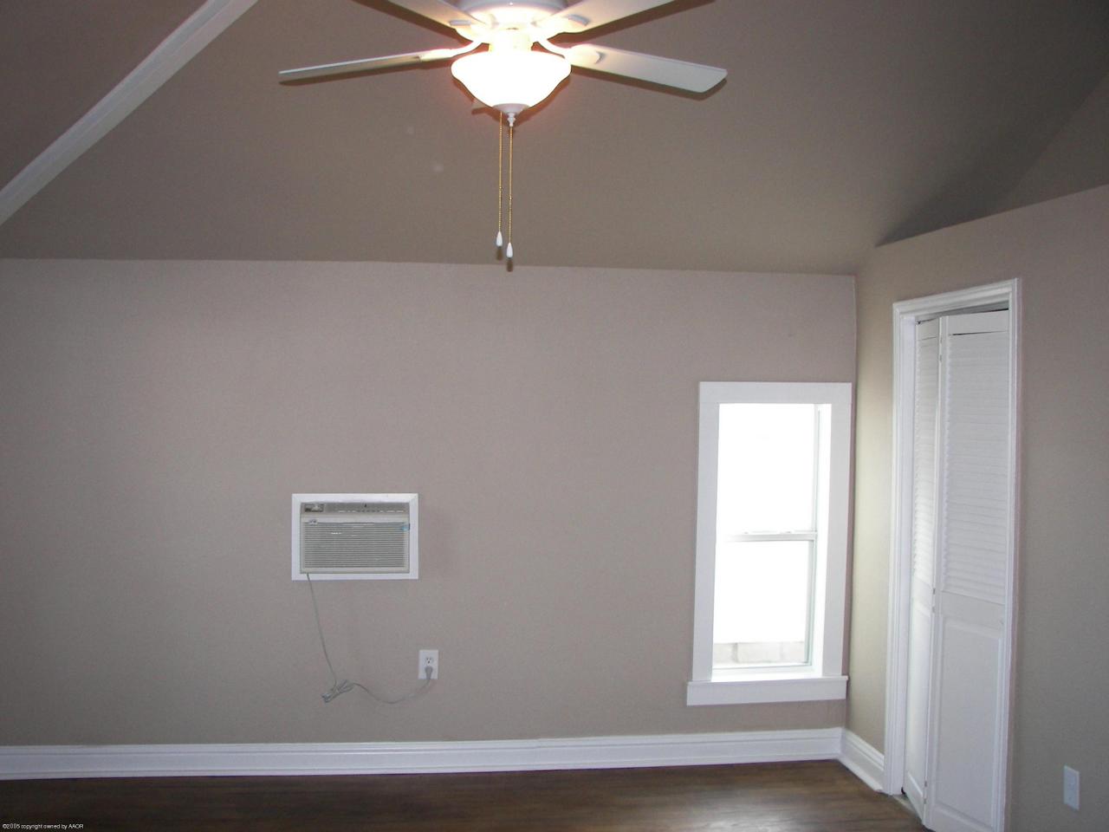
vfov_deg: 39.7
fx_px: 1153
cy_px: 416
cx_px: 554
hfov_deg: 51.4
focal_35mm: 36
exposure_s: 1/30
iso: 100
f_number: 2.8
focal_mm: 6
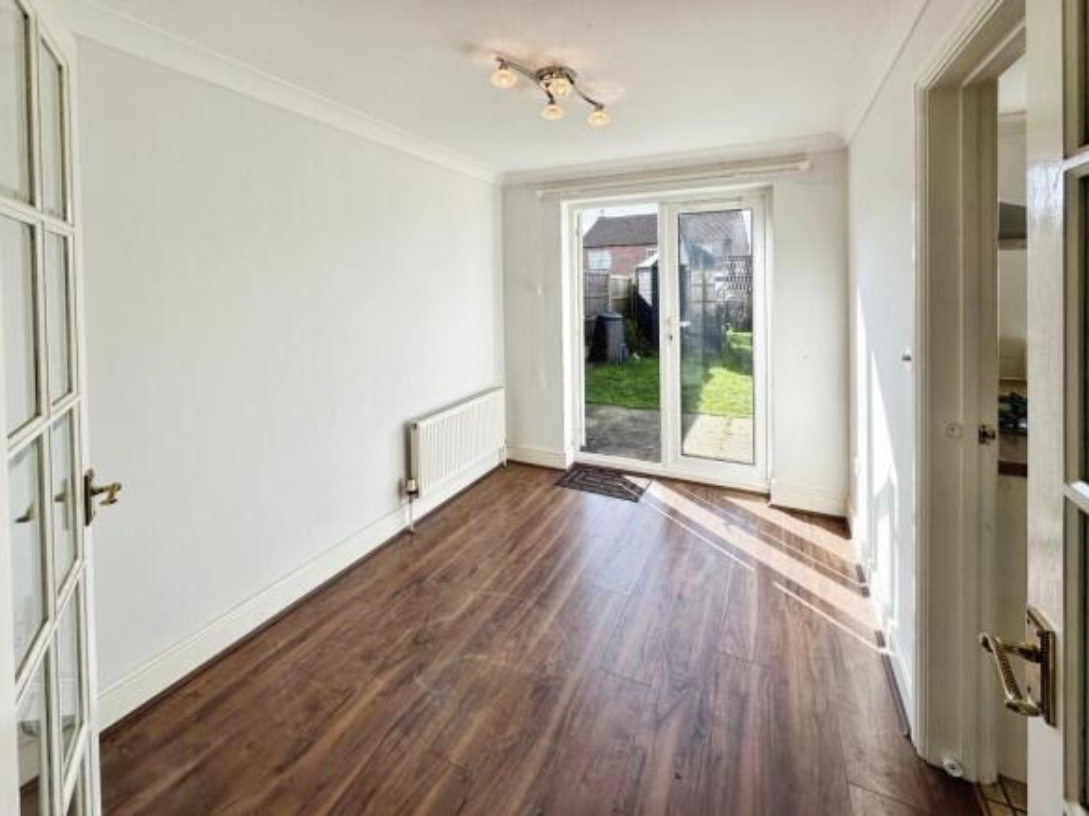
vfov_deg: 85.7
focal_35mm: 14
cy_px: 408
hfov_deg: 102.1
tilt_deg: -7.9
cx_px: 544
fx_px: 440
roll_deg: +0.8
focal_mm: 2.22
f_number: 2.2
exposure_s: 1/493
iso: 40
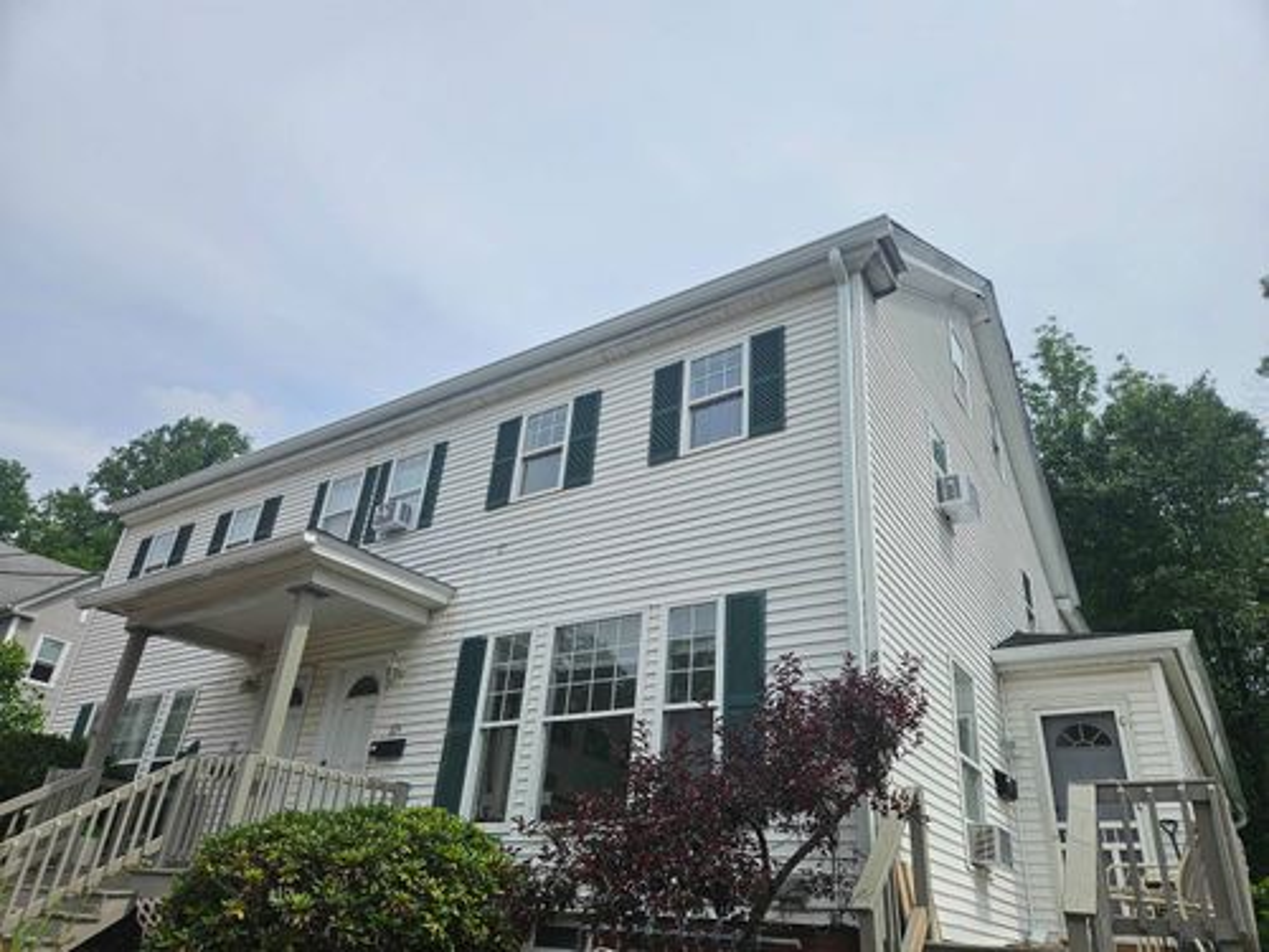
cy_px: 476
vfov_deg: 58.9
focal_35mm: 23
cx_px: 634
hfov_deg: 73.9
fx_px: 843
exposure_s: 1/4210
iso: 25
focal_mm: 5.4
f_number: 1.8
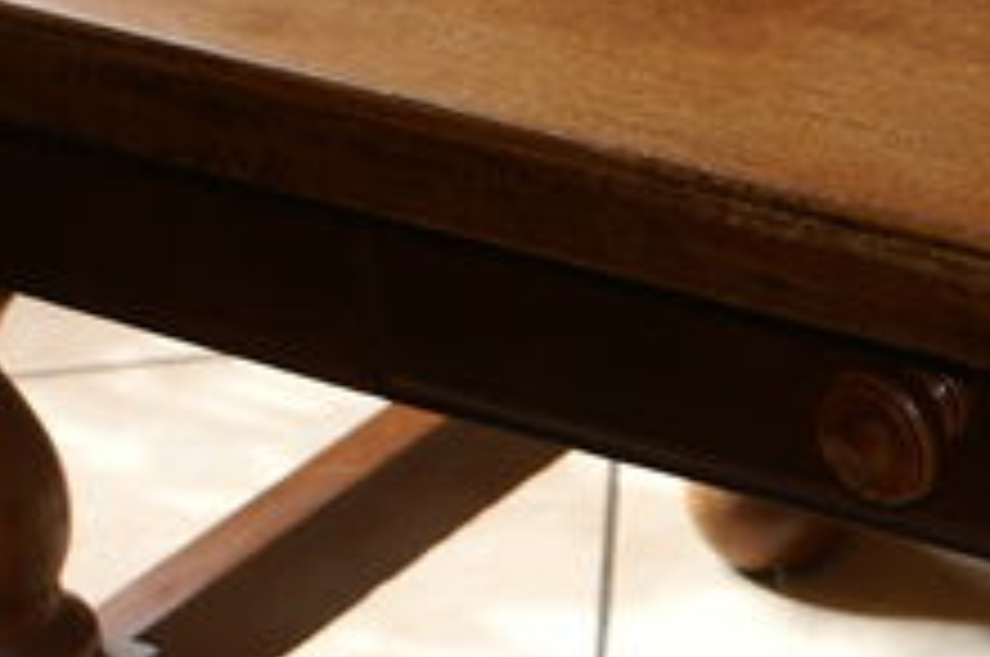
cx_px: 1454
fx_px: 5629
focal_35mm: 205
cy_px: 502
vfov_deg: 6.7
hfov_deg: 9.8
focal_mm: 30
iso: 125
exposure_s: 1/80
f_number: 5
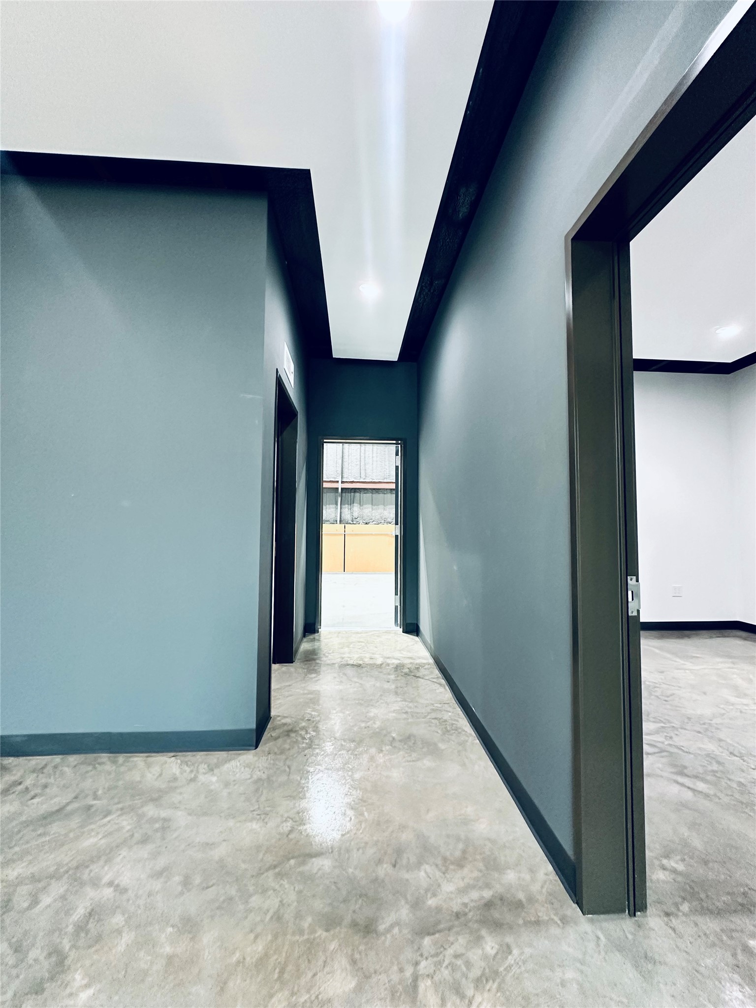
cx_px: 378
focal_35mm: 14
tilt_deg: +3.3
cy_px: 504
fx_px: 408
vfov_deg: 102.1
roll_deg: -1.2
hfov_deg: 85.7
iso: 320
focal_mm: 2.22
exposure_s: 1/60
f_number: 2.2
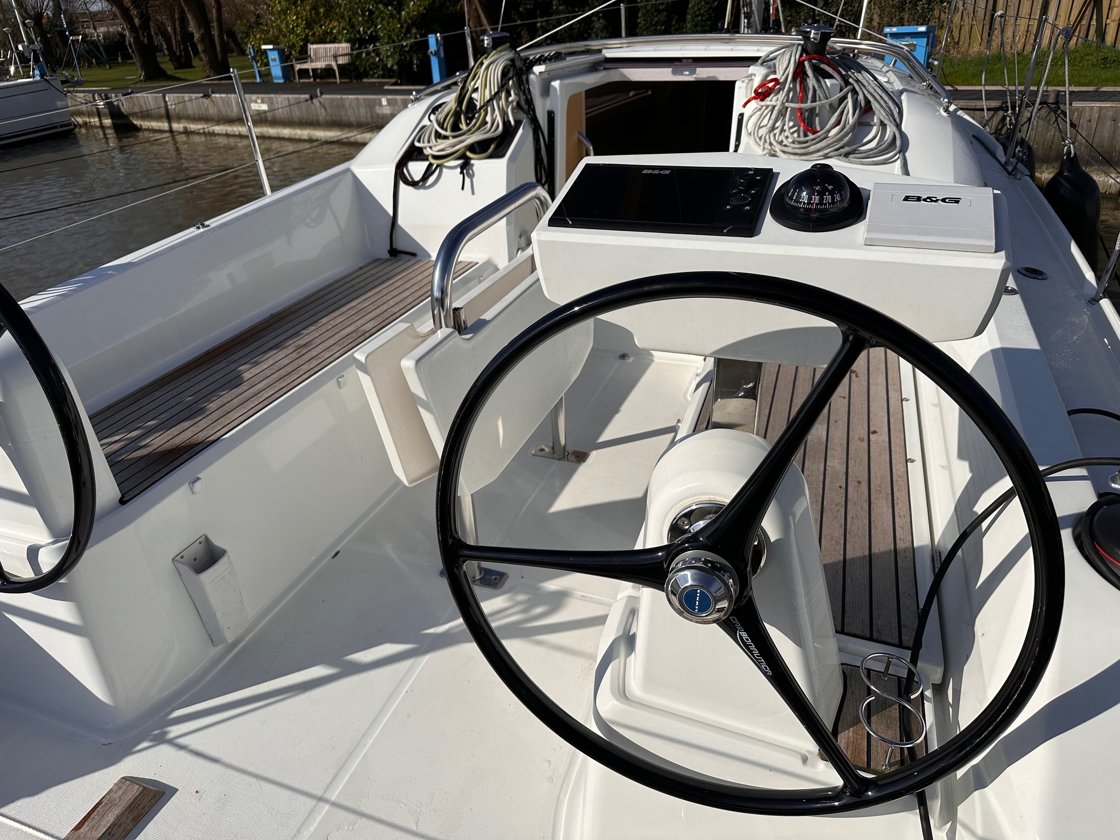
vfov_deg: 56.8
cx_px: 560
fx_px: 777
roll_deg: +3.7
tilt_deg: -26.7
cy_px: 420
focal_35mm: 24
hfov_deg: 71.6
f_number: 1.78
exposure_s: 1/13699
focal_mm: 6.86
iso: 80
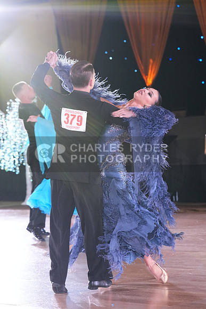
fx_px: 1141
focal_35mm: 133
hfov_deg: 10.3
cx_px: 103
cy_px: 154
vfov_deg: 15.4
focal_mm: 133
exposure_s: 1/400
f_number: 5
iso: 8000
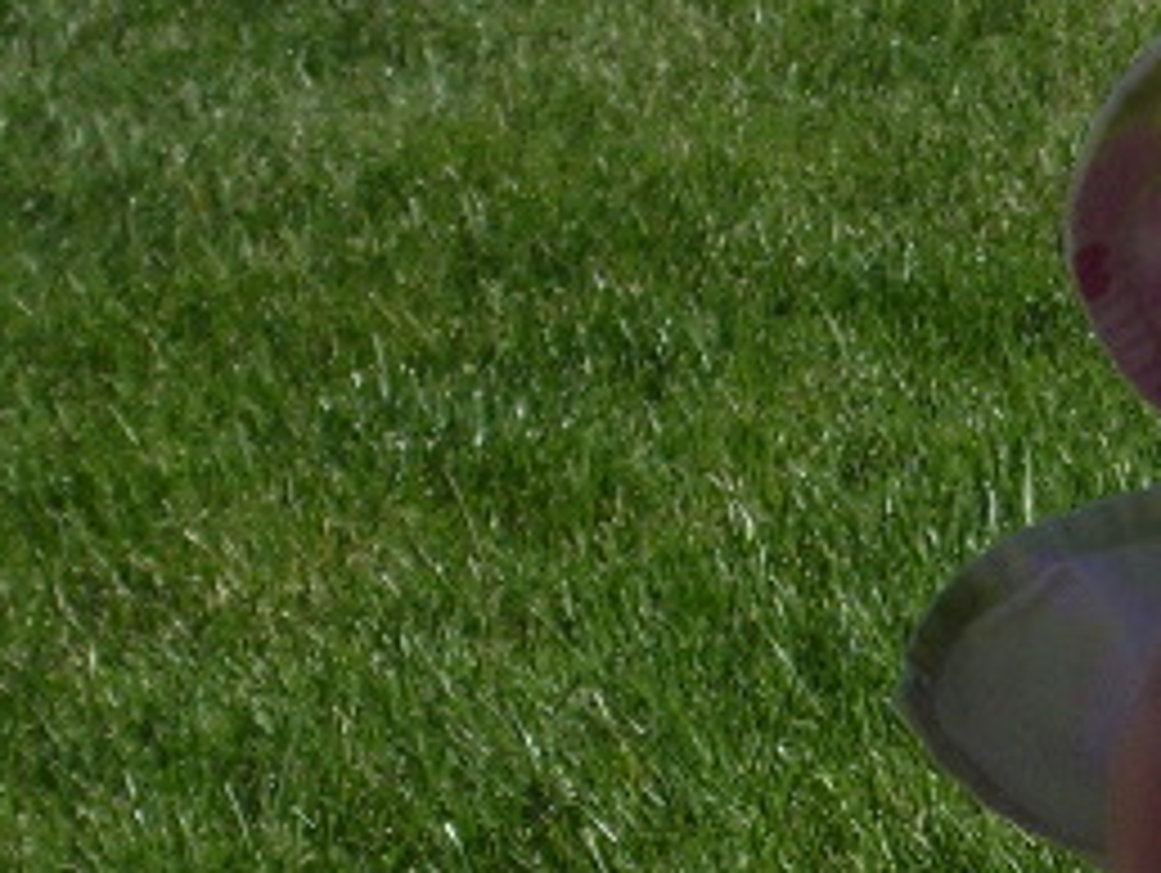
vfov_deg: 4.2
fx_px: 11951
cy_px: 950
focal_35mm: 356
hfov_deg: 5.5
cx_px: 1593
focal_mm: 17.4
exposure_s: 1/537
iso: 100
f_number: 4.9
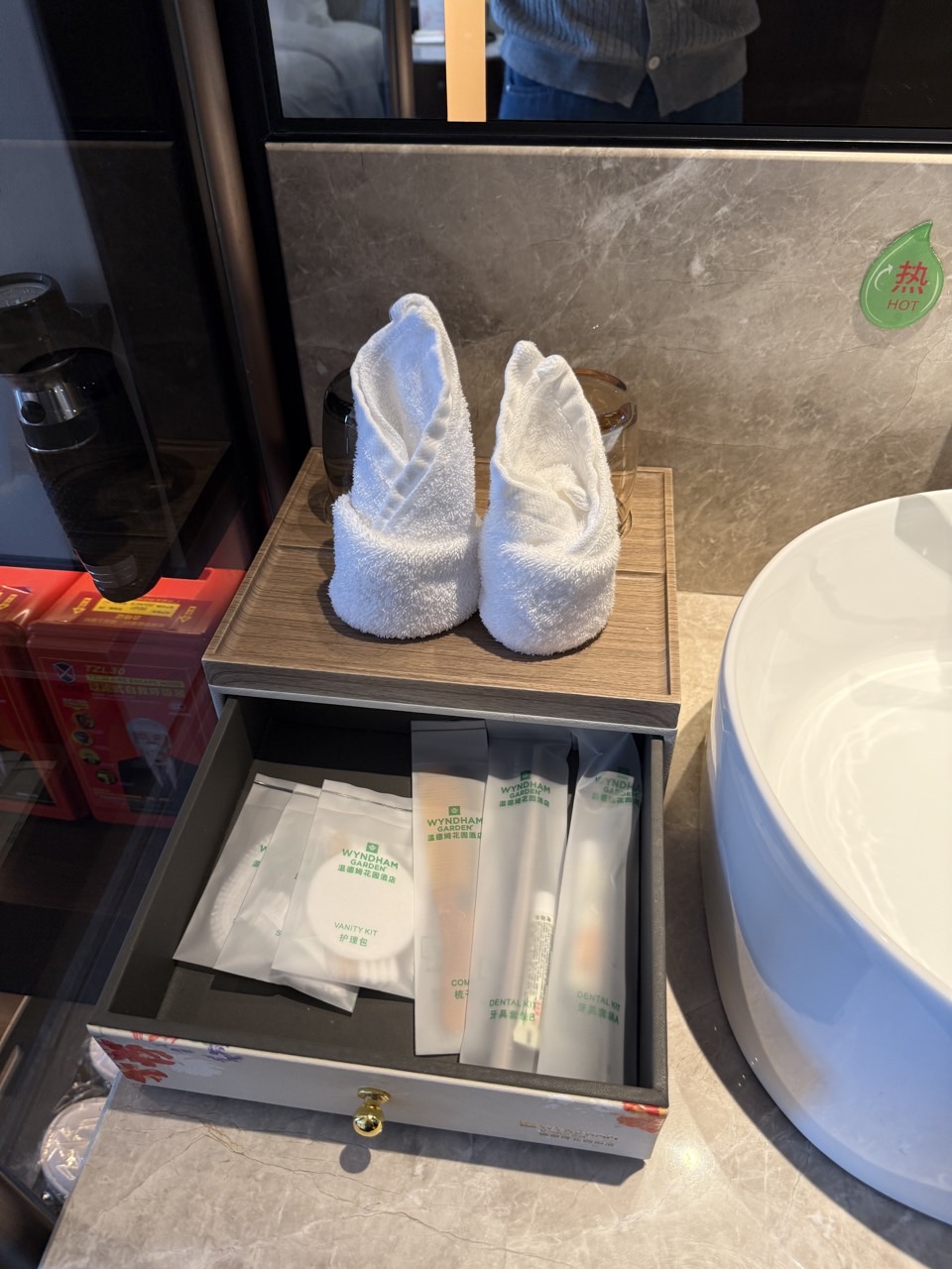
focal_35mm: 24
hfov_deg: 56.8
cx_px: 476
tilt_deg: -42.6
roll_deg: +1.9
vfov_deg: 71.6
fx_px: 880
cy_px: 634
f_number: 1.78
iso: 160
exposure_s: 1/50
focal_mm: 6.76
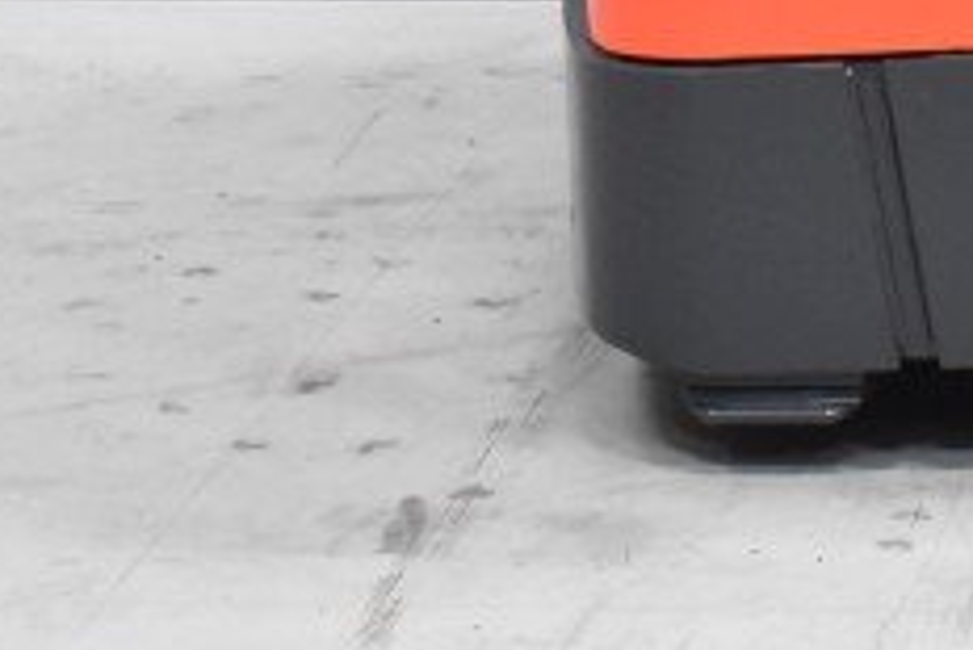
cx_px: 1514
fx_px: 4192
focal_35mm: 155
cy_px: -981
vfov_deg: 8.1
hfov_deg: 12.5
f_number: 5.6
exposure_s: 1/25
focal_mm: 20
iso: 1600
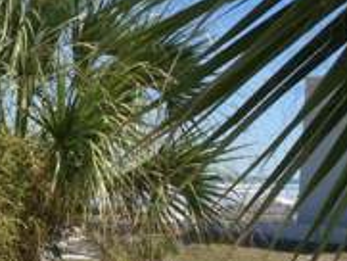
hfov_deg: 19.8
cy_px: 204
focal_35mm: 98
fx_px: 983
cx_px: 69
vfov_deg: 15.0
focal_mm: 6.6
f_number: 4
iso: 100
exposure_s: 1/600
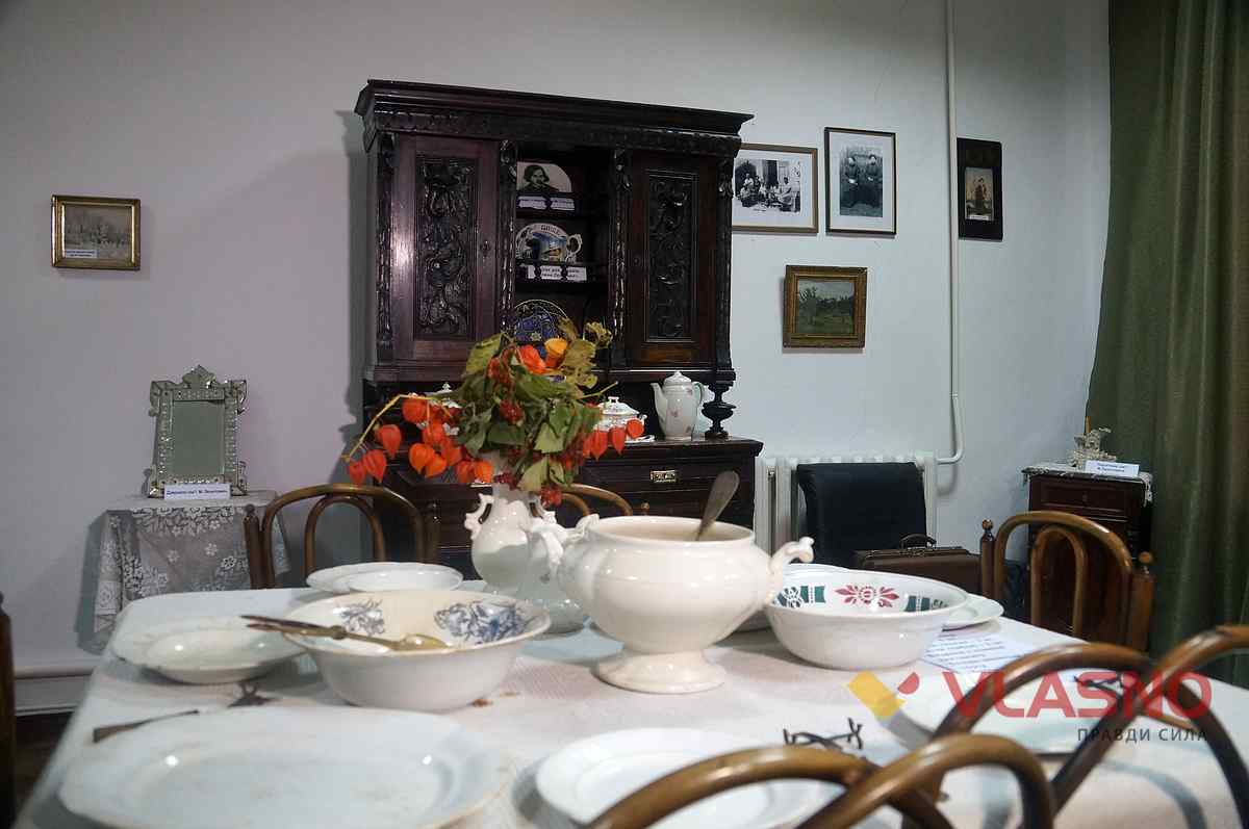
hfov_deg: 67.4
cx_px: 624
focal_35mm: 27
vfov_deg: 47.8
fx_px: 936
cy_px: 414
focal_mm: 18
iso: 800
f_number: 4
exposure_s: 1/60
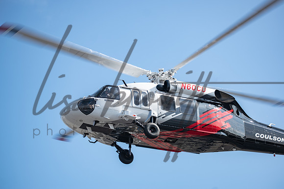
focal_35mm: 117
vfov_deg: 11.7
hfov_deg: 17.5
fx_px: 923
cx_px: 142
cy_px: 94
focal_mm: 78
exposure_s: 1/320
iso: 100
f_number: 4.8
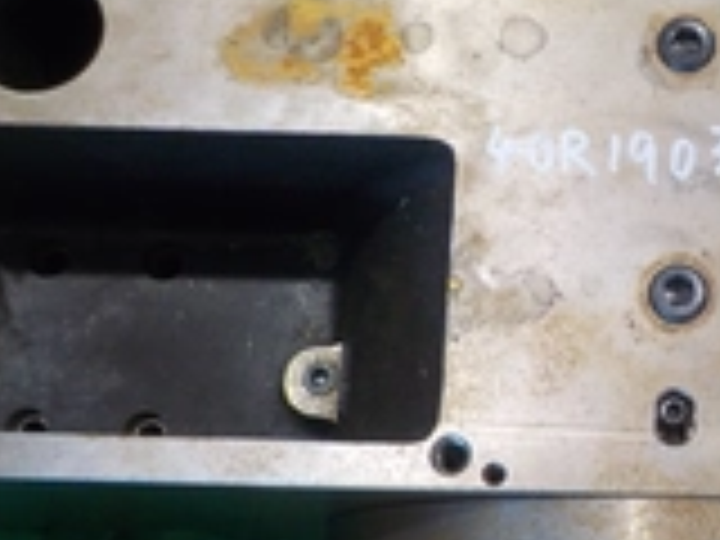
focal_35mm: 75
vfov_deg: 19.6
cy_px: 279
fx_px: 1560
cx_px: 680
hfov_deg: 25.0
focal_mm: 4.1
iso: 220
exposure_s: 1/30
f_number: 3.3
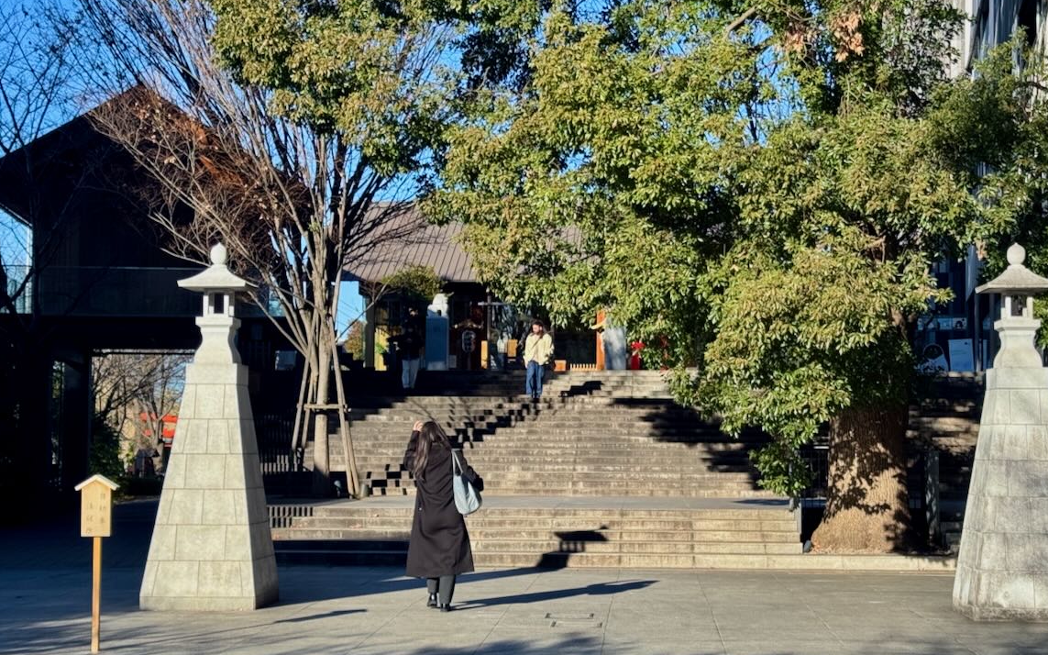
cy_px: 354
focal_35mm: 57
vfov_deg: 22.7
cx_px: 557
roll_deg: -0.1
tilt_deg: +3.5
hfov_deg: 35.7
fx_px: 1628
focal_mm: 6.76
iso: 64
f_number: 1.78
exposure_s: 1/1637
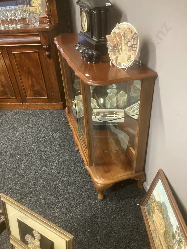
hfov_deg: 49.7
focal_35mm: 28
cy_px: 124
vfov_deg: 63.4
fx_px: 202
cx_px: 94
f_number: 1.8
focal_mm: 3.99
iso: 400
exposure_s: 1/33
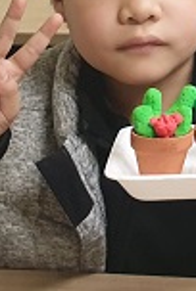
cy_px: -153
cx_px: 427
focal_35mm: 142
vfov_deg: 13.5
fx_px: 1154
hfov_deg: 9.0
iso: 250
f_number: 2.4
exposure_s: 1/60
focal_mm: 4.3
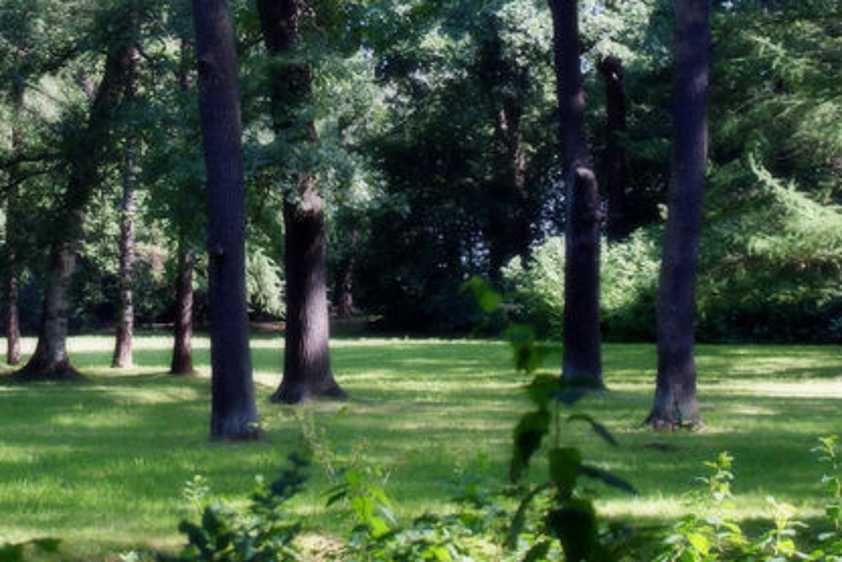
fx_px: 3419
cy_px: -10
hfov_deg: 14.0
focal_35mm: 146
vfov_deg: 9.3
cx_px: 275
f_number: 5.6
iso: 400
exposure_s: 1/50
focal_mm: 45
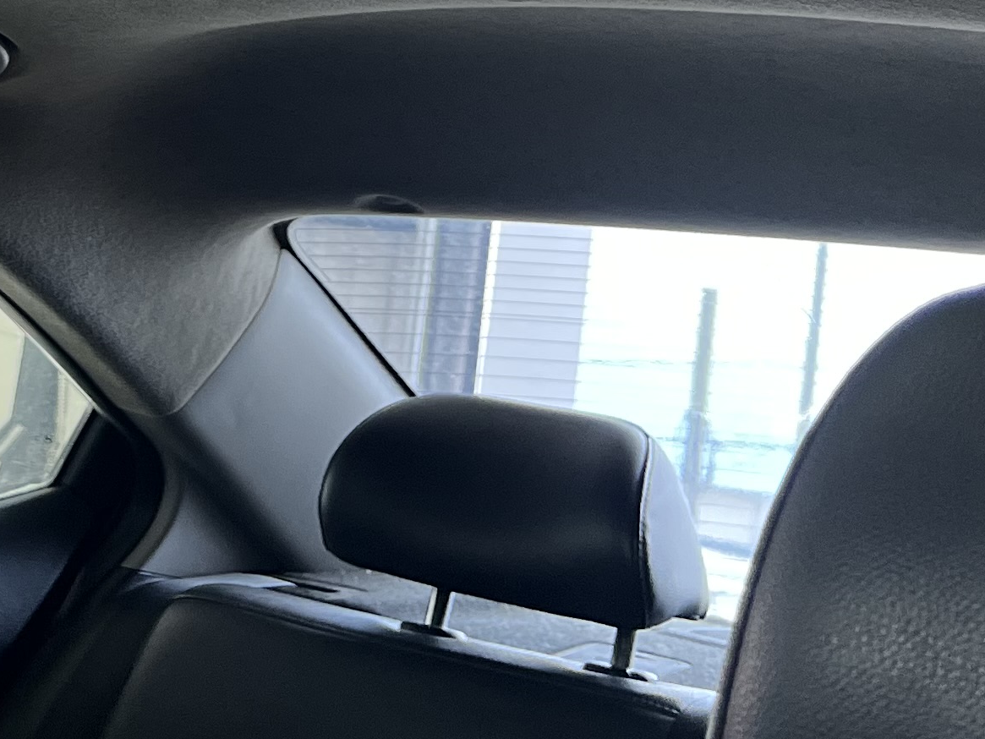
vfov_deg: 14.7
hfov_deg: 21.0
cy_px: -513
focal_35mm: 90
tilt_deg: +21.4
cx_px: -10
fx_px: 2561
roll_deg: -12.3
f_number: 1.5
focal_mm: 5.7
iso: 125
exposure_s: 1/110
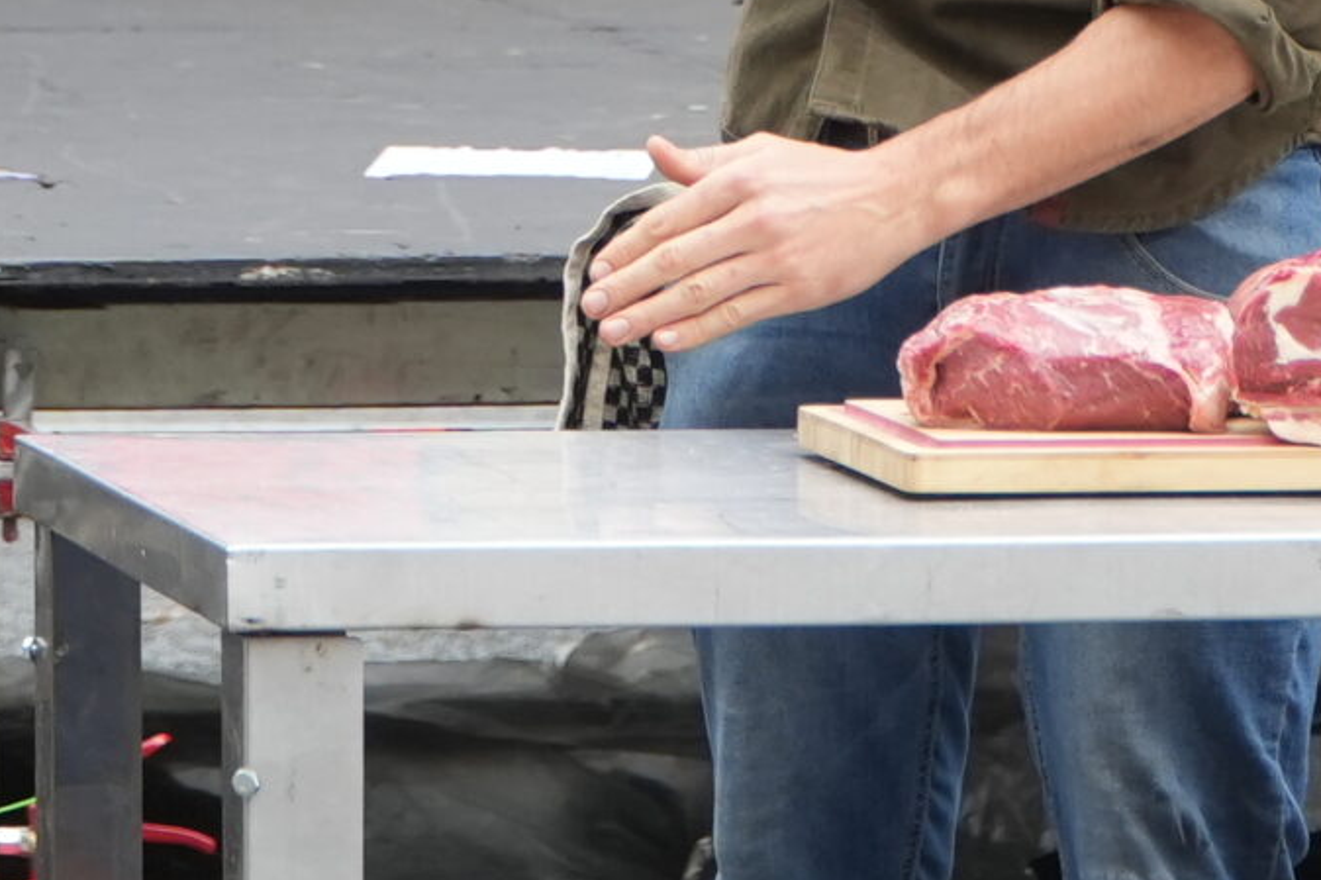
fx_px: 11702
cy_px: -703
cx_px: 931
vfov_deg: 4.3
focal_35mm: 319
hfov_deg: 6.5
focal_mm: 56
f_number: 4
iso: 800
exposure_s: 1/640
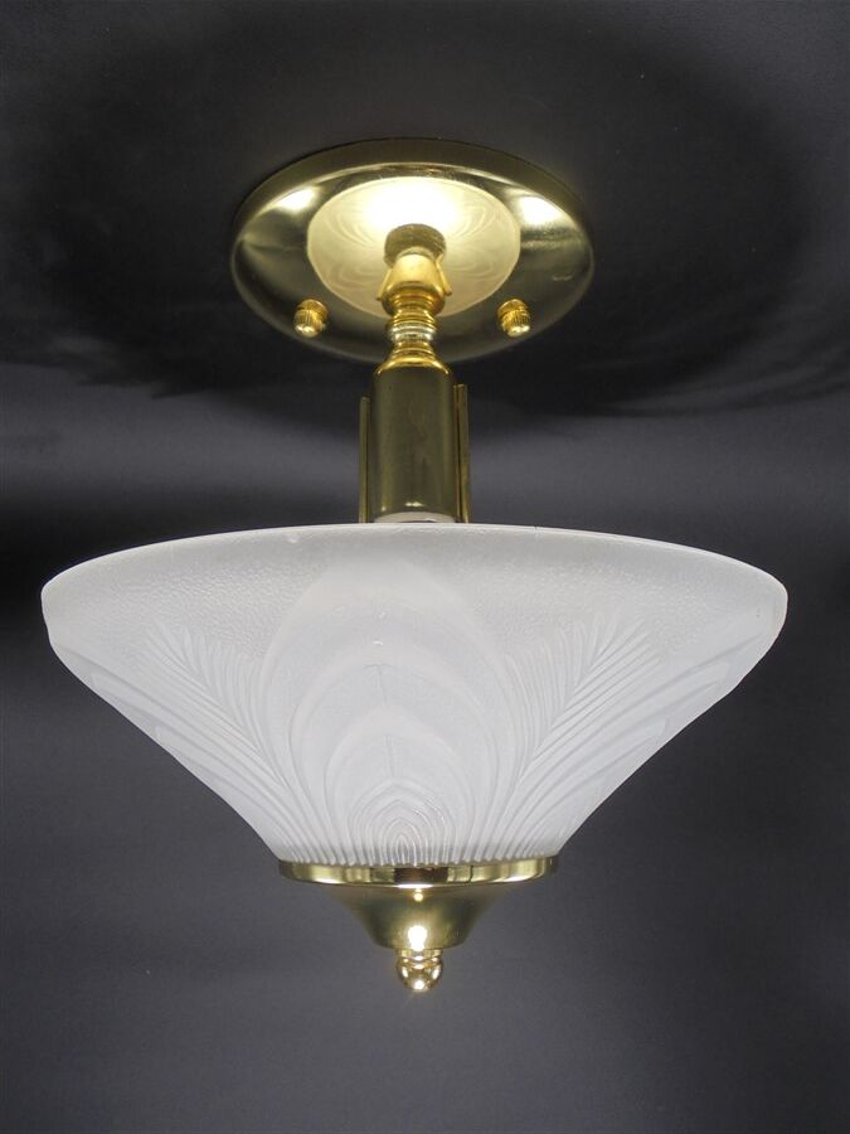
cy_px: 567
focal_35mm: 29
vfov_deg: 61.7
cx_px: 425
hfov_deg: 48.2
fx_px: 949
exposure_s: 1/30
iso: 100
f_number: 3.7
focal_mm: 5.3
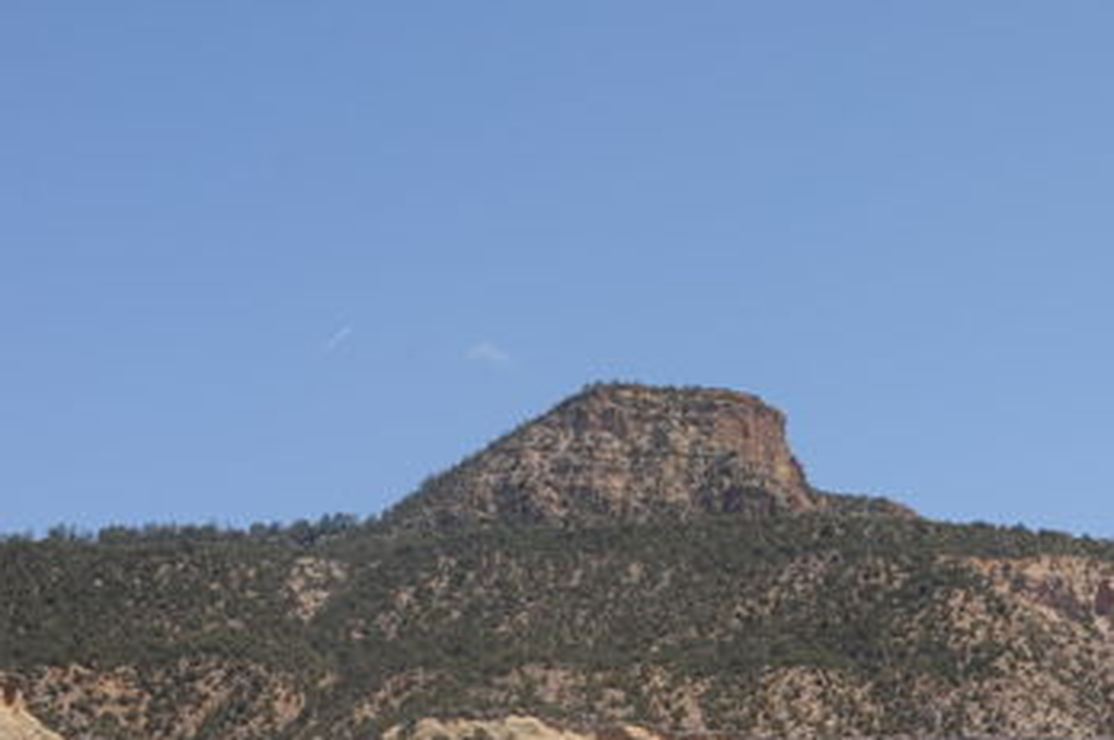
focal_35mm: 115
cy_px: 724
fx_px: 3554
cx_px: 1277
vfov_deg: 11.8
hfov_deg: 17.1
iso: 200
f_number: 10
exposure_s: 1/320
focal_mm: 50
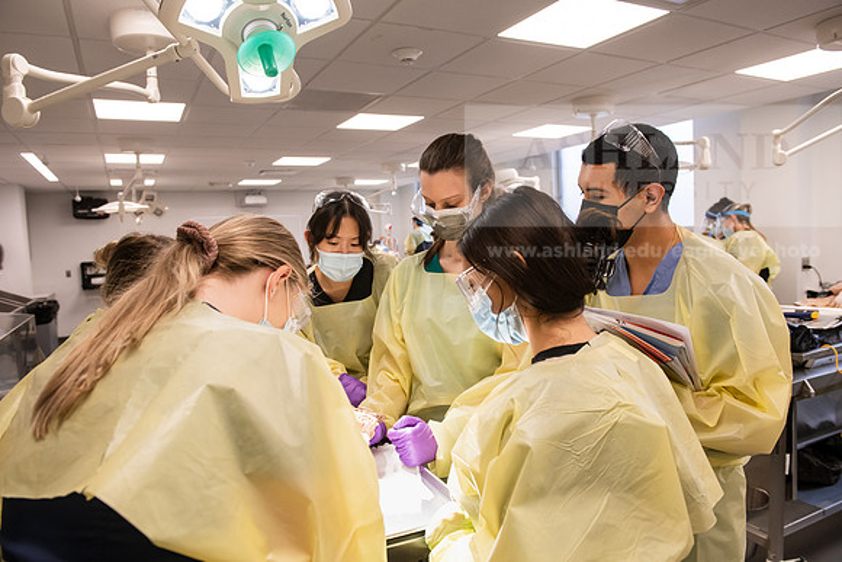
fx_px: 608
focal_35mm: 26
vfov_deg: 49.6
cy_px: 281
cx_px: 421
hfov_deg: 69.4
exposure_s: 1/250
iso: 1250
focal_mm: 26
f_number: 5
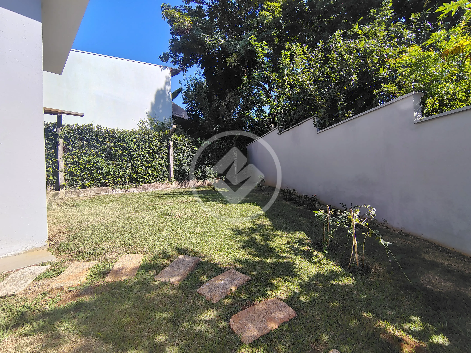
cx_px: 236
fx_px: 218
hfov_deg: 94.5
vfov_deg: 78.1
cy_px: 176
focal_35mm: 16
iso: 100
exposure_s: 1/460
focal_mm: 2.13
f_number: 2.2
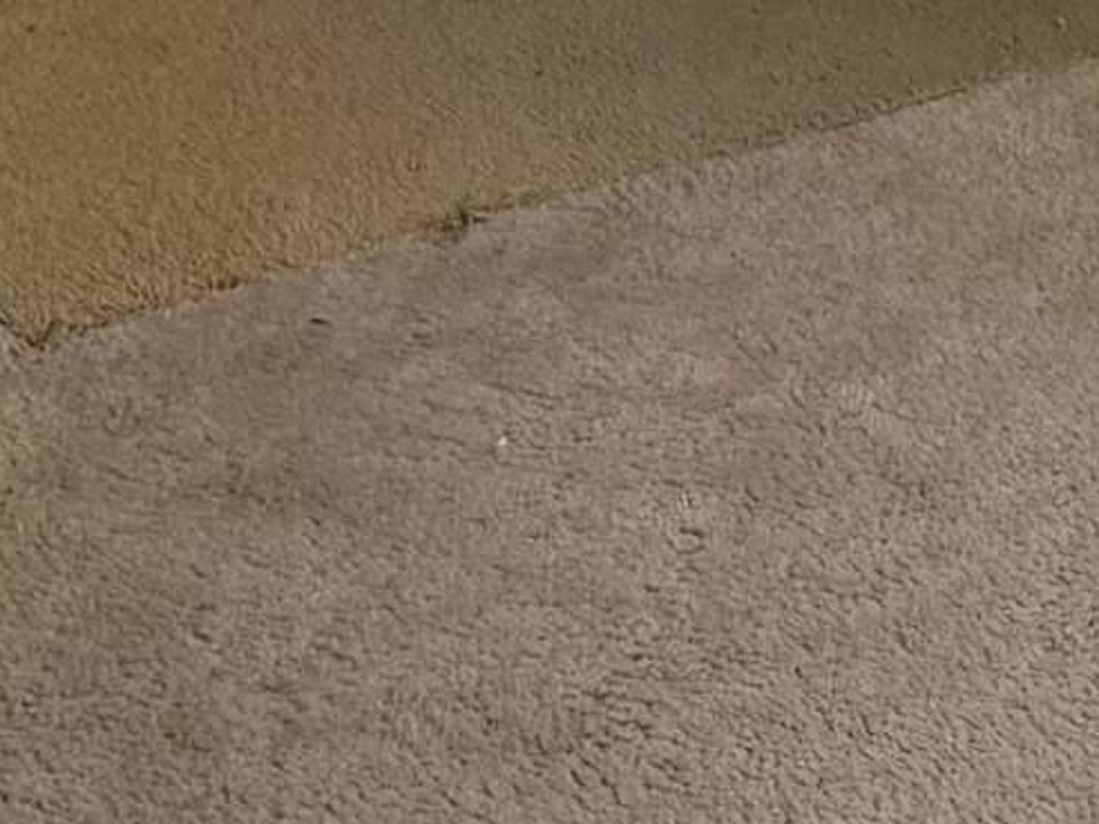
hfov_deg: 12.8
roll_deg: -1.7
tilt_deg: -7.8
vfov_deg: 8.7
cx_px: 1338
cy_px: -1358
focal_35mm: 150
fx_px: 4762
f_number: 1.78
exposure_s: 1/121
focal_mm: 6.76
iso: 100
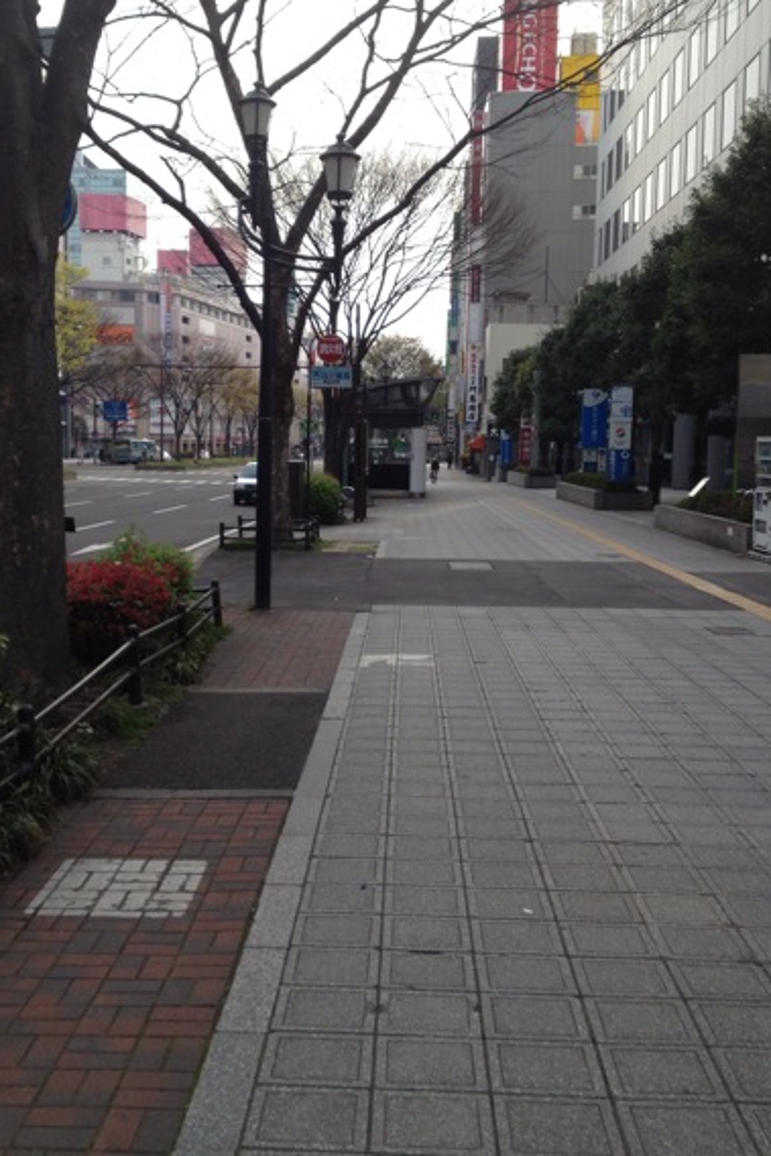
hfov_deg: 32.5
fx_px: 1316
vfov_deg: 47.4
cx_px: 291
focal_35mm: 41
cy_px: 539
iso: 64
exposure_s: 1/613
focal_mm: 4.28
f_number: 2.4
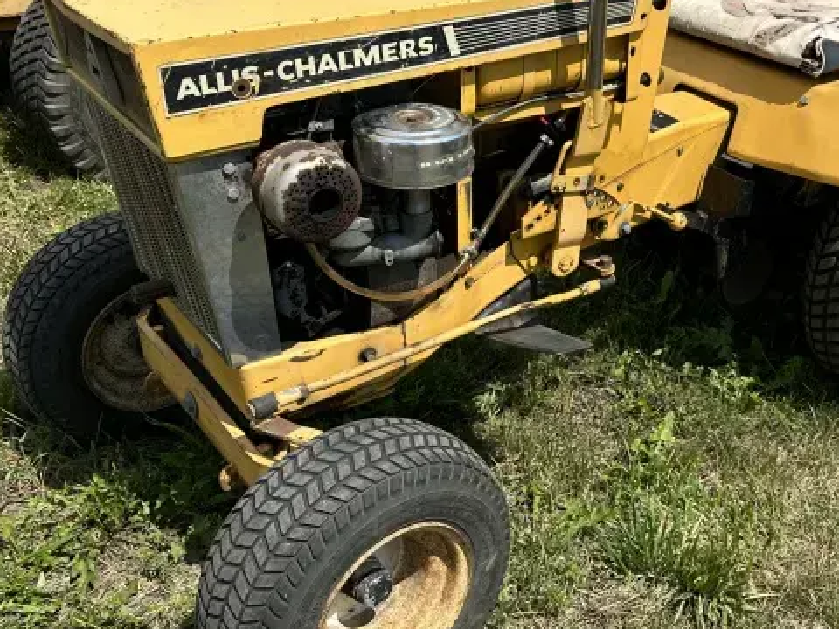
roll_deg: -0.4
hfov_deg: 38.9
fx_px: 1163
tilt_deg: -26.5
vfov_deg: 30.3
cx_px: 594
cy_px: 306
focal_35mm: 48
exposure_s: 1/4762
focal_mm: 6.86
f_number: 1.78
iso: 80
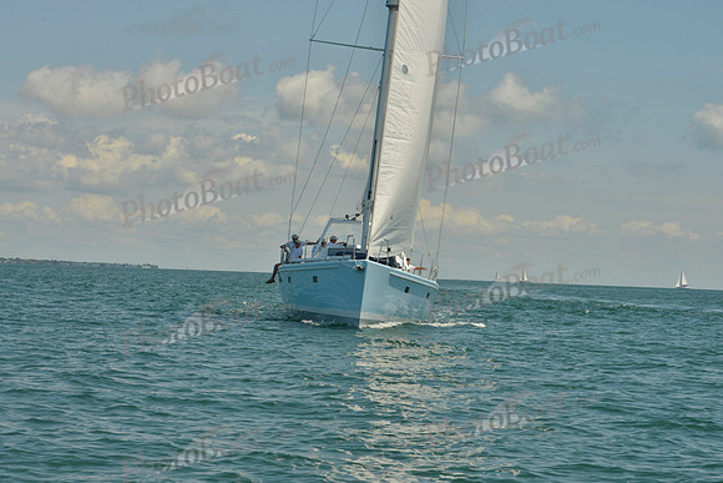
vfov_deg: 14.4
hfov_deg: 21.5
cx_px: 362
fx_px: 1908
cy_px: 242
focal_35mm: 95
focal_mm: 95
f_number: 18
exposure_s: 1/500
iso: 280
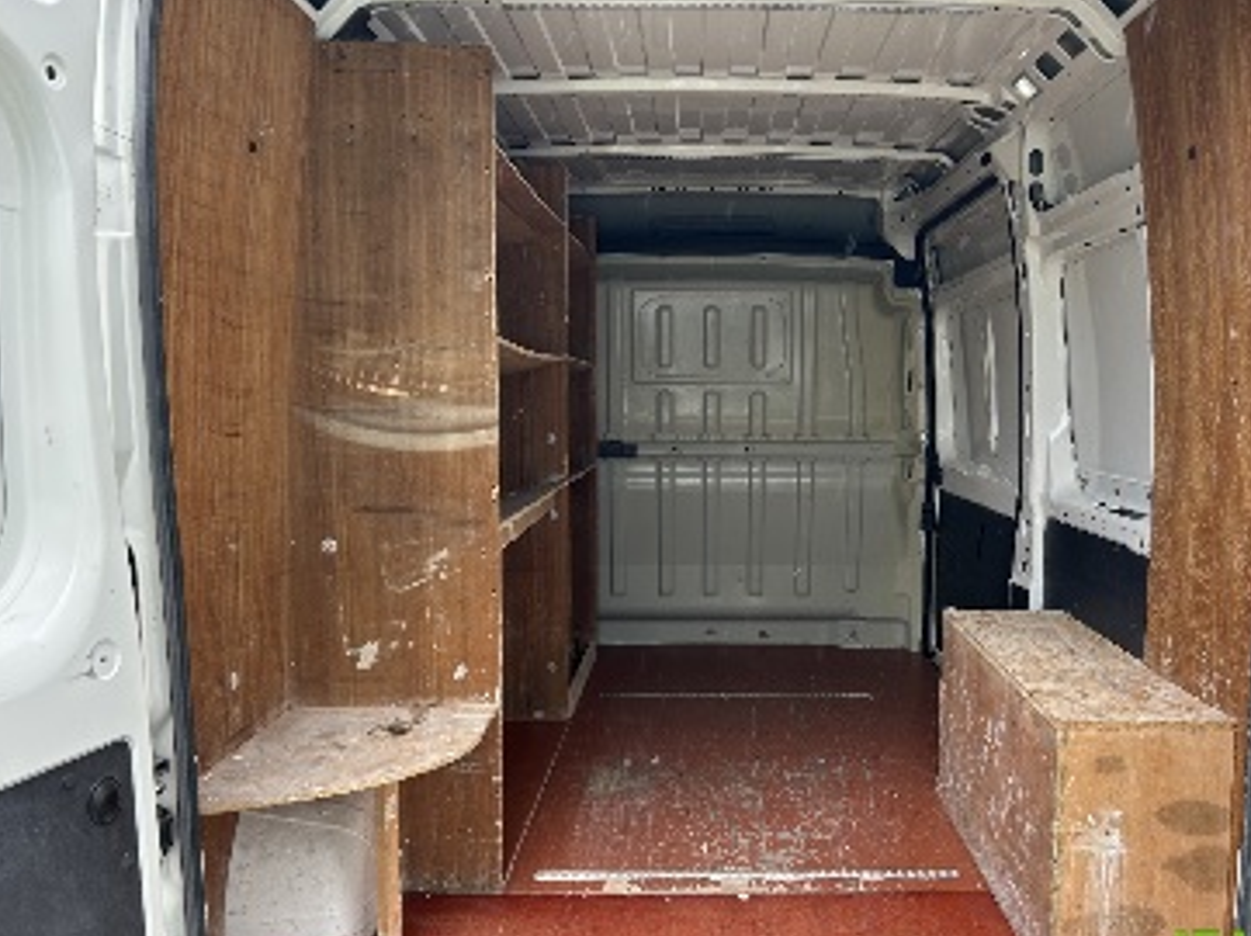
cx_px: 710
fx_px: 1083
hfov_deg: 59.8
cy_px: 520
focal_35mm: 30
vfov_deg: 46.6
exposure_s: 1/183
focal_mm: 5.7
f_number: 1.5
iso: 40
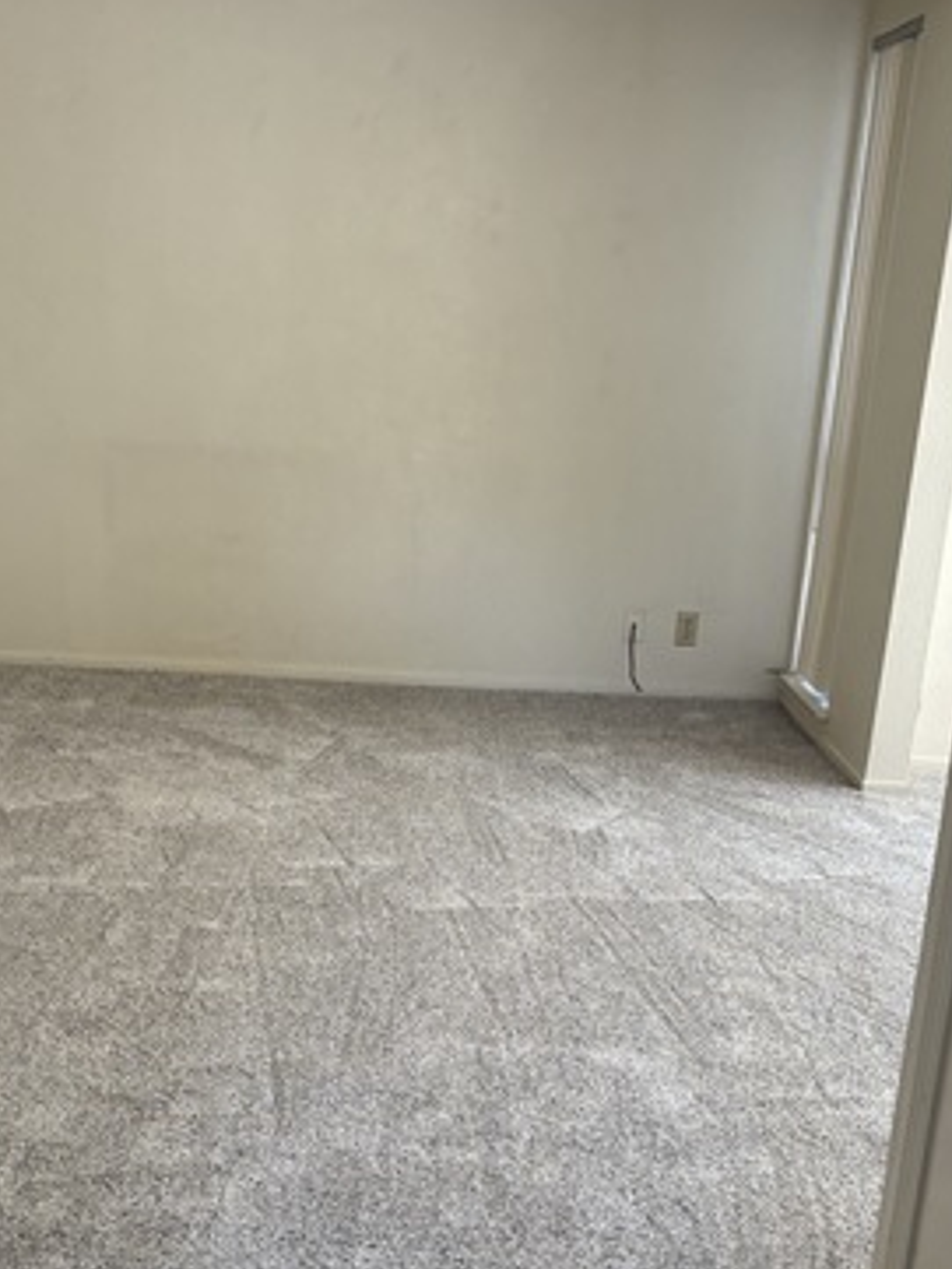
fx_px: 1759
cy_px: 933
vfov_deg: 38.7
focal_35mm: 48
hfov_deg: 30.2
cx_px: 386
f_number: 1.6
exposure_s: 1/121
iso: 80
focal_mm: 5.96
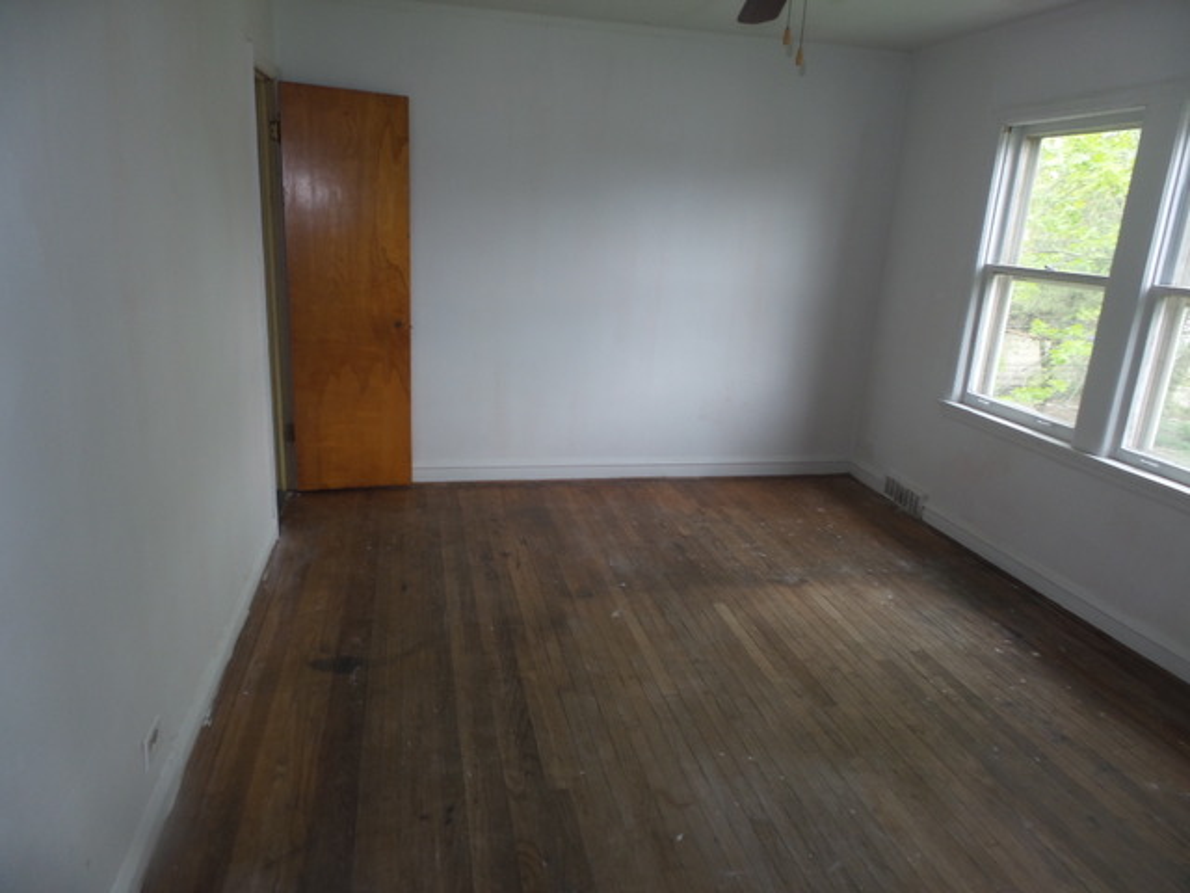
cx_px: 595
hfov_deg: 73.9
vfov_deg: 58.9
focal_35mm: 23
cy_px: 446
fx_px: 791
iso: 100
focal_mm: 4.1
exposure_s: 1/30
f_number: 2.8
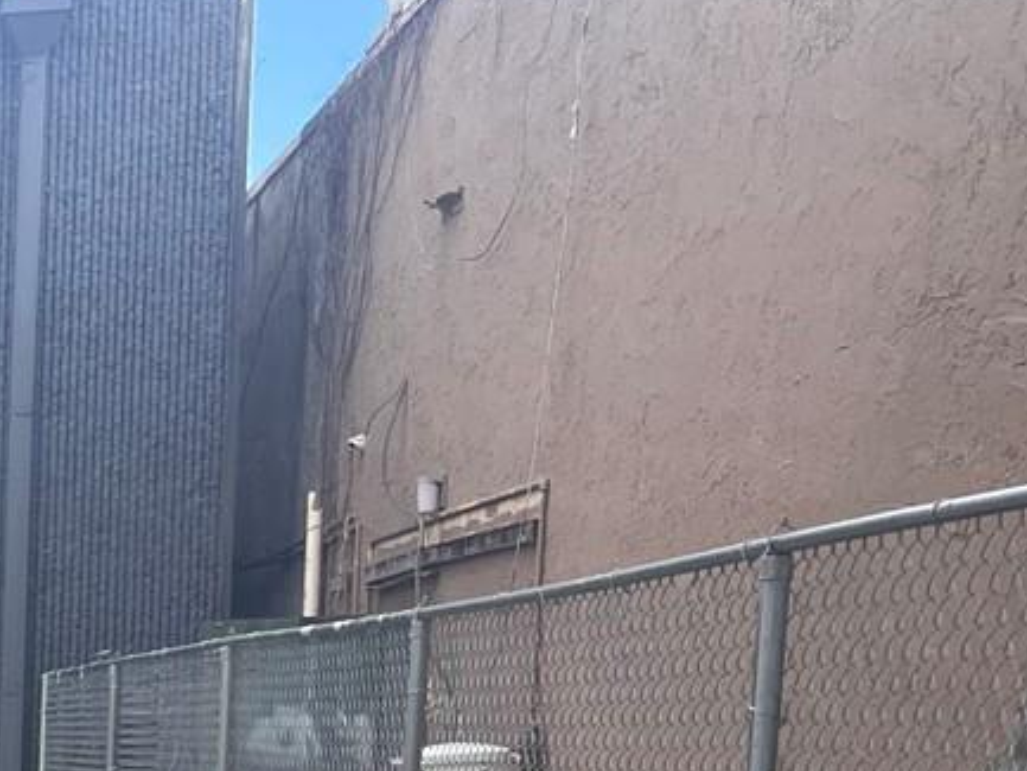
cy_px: 1200
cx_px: -740
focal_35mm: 96
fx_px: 2849
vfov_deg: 14.3
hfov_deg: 17.2
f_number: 1.5
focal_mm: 5.7
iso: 50
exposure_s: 1/917
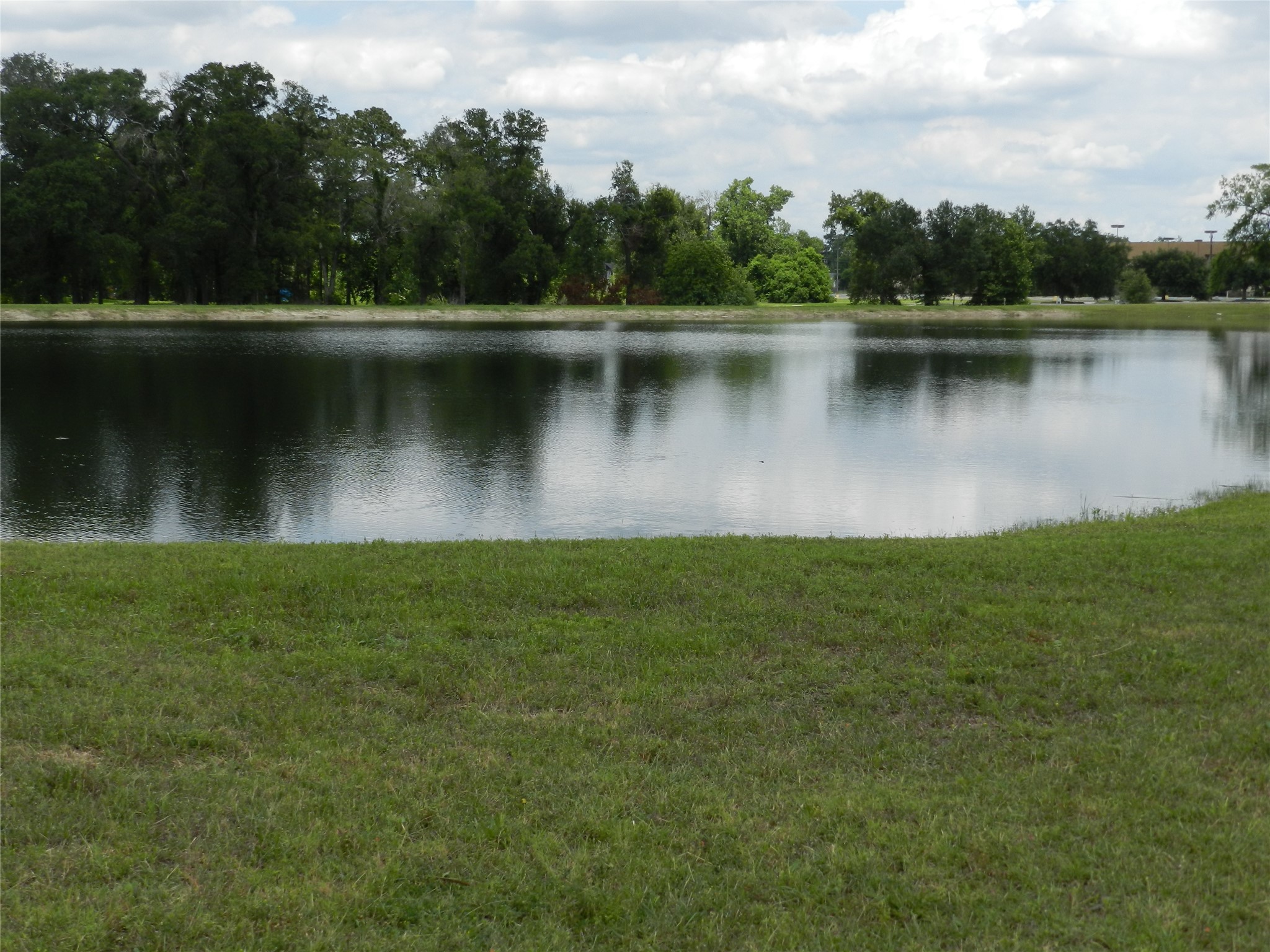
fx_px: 1944
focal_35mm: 53
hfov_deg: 36.2
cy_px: 476
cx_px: 635
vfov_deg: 27.5
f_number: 4.4
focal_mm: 9.4
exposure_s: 1/1000
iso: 160
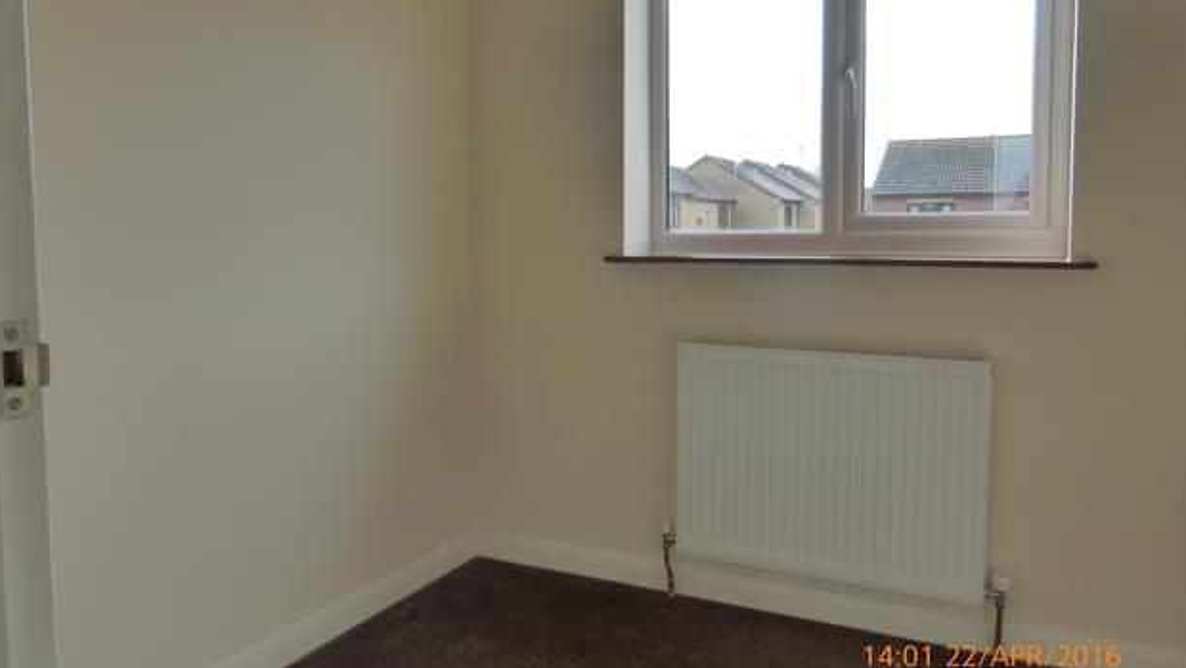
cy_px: 287
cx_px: 585
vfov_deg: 42.8
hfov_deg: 69.8
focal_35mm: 27
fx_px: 849
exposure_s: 1/250
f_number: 4
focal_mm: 4.3
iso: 400
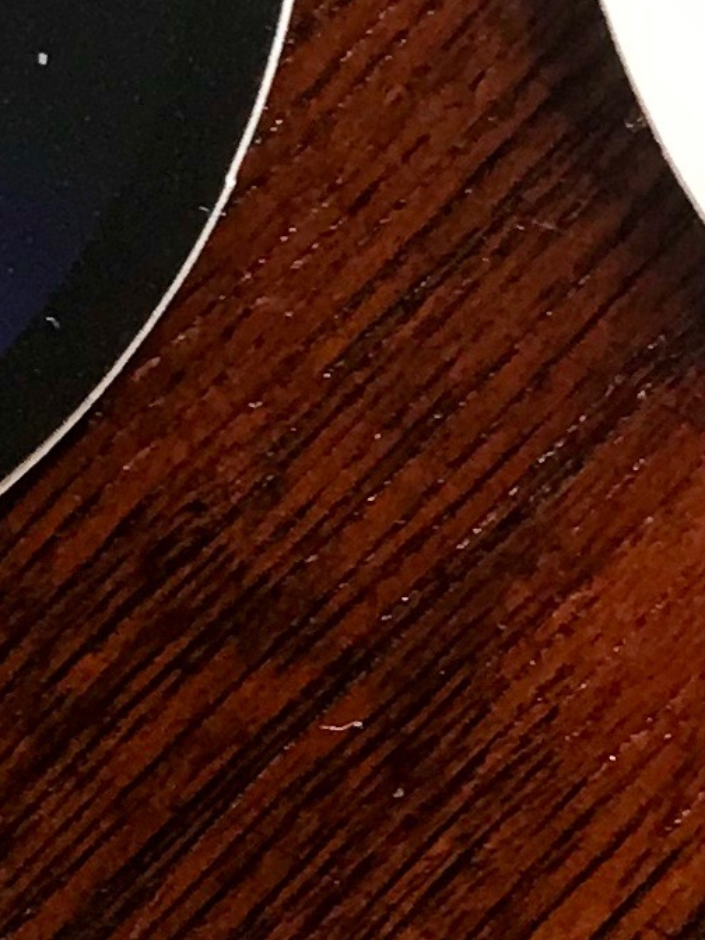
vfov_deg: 11.8
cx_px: 373
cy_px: 523
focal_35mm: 168
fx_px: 4562
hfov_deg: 8.8
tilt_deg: -86.5
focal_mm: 3.99
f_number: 1.8
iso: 40
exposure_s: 1/17
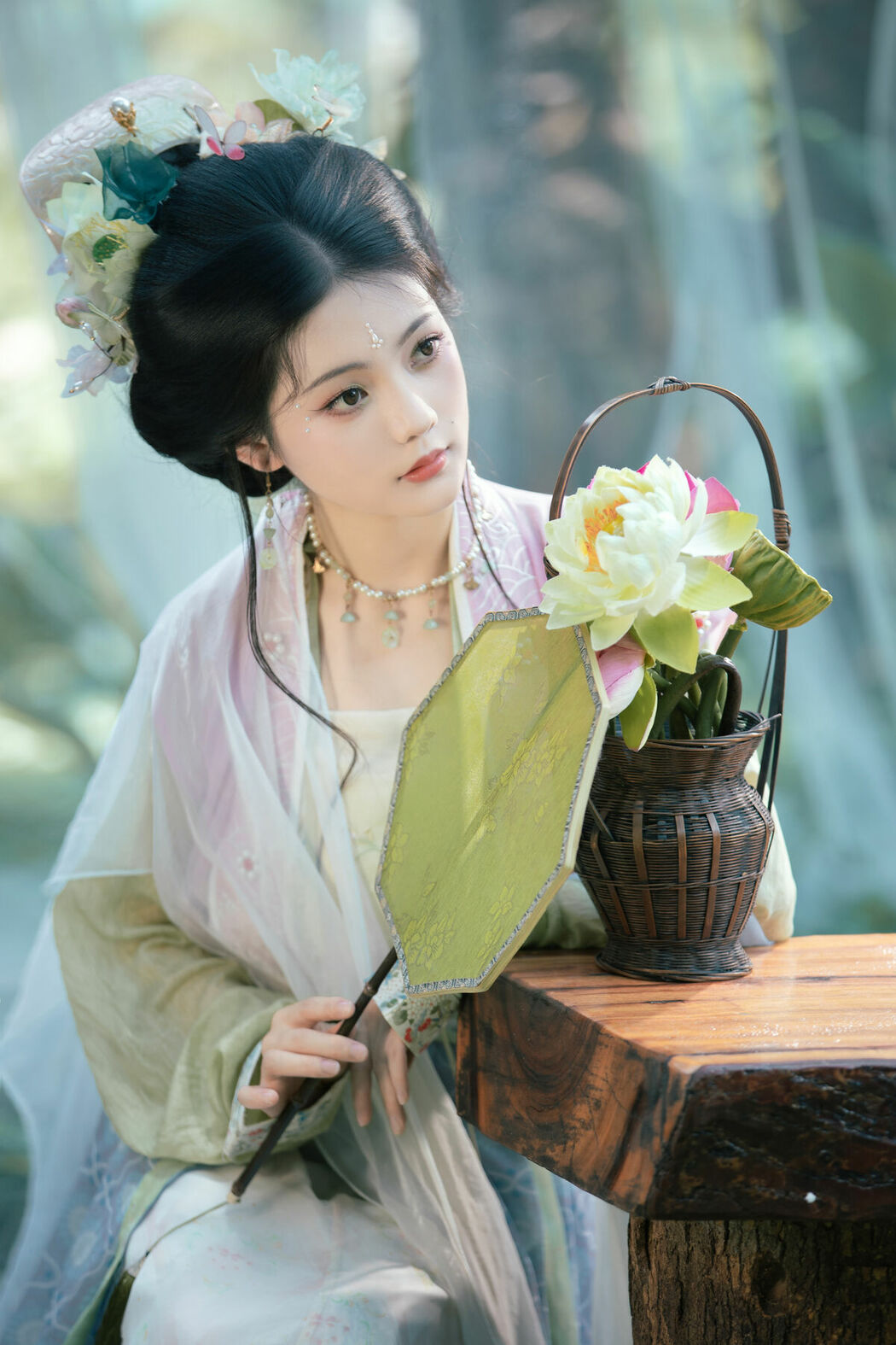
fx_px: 5600
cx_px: 448
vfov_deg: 13.7
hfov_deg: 9.1
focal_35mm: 150
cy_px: 672
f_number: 2.8
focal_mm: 150
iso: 160
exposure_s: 1/320
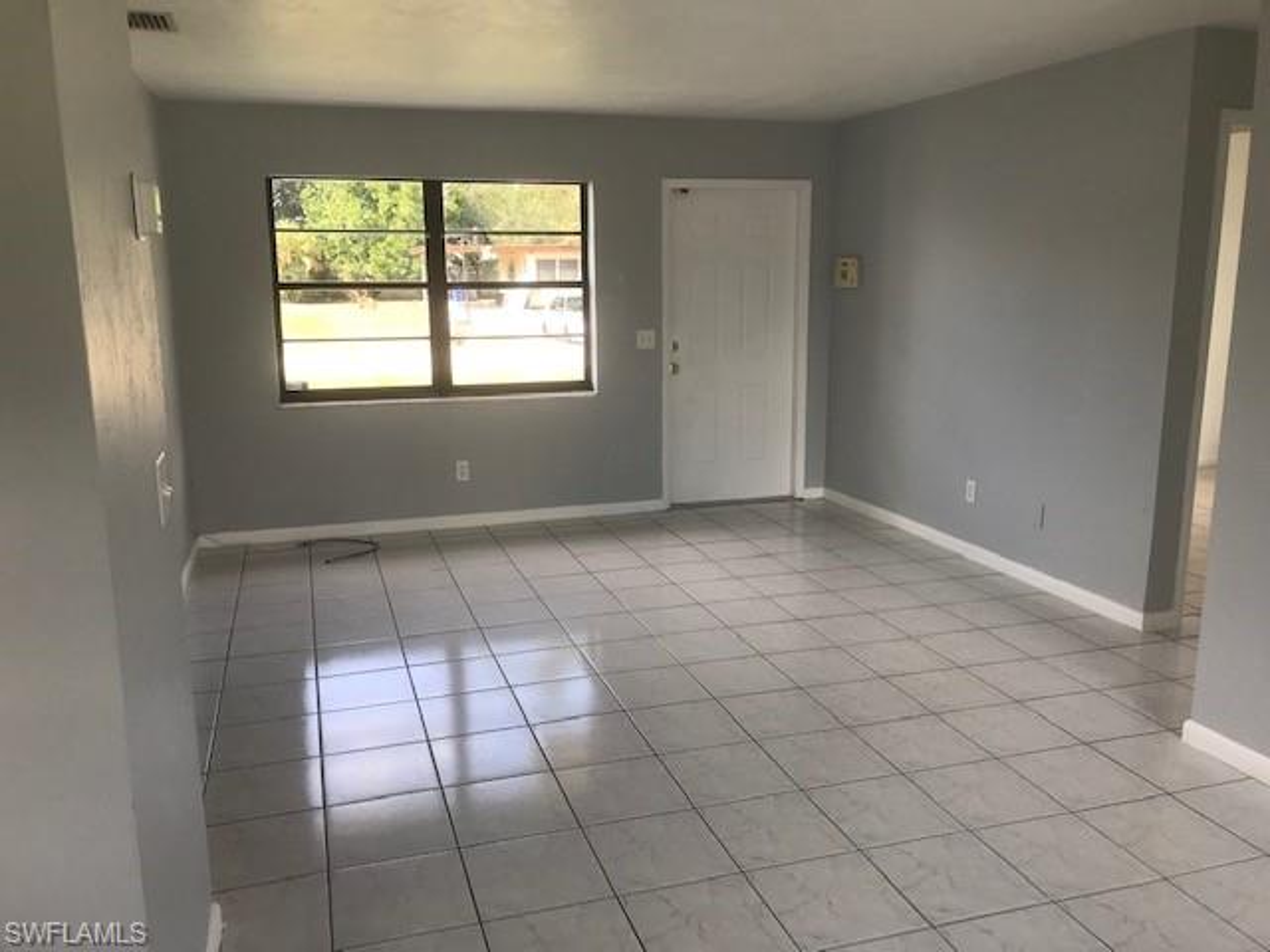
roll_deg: +0.4
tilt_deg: -12.9
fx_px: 1027
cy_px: 476
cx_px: 635
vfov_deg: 49.7
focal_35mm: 28
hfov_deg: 63.4
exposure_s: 1/120
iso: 20
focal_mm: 3.99
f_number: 1.8
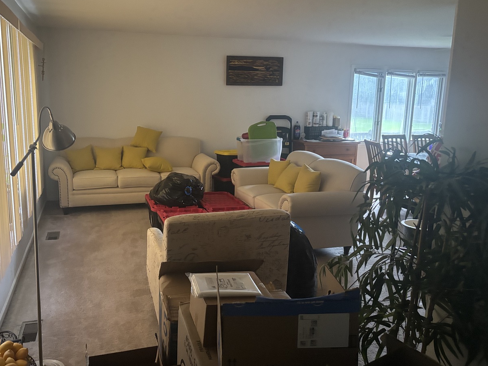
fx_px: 437
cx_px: 216
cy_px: 170
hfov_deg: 58.2
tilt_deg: -9.7
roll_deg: -1.5
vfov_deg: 45.4
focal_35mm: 31
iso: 500
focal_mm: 5.96
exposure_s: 1/59
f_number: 1.6
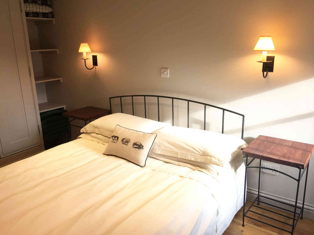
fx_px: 263
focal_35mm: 29
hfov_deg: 61.7
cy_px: 118
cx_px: 157
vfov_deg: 48.2
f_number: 2.2
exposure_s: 1/50
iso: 32
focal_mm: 4.2
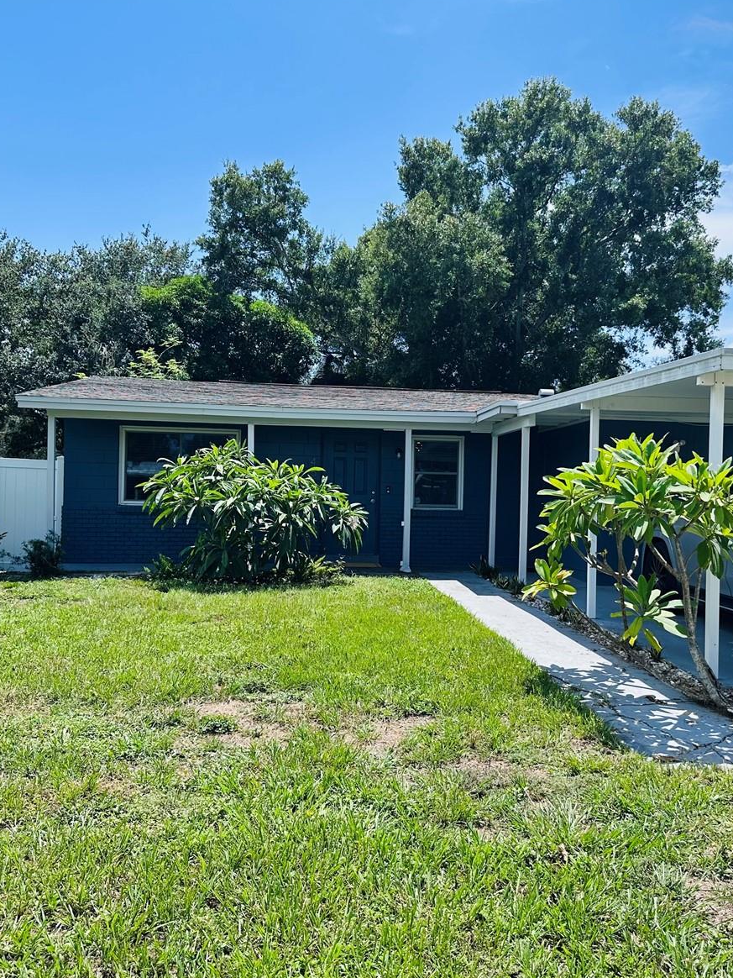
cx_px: 423
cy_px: 494
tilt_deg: +0.5
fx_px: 932
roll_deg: -1.0
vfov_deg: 55.4
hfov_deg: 42.8
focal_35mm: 33
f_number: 1.78
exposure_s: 1/3472
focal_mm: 6.86
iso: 80
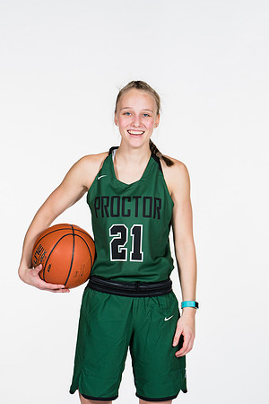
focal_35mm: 165
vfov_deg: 12.5
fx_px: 1849
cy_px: 202
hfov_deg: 8.3
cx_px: 134
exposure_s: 1/160
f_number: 5.6
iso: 200
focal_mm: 110
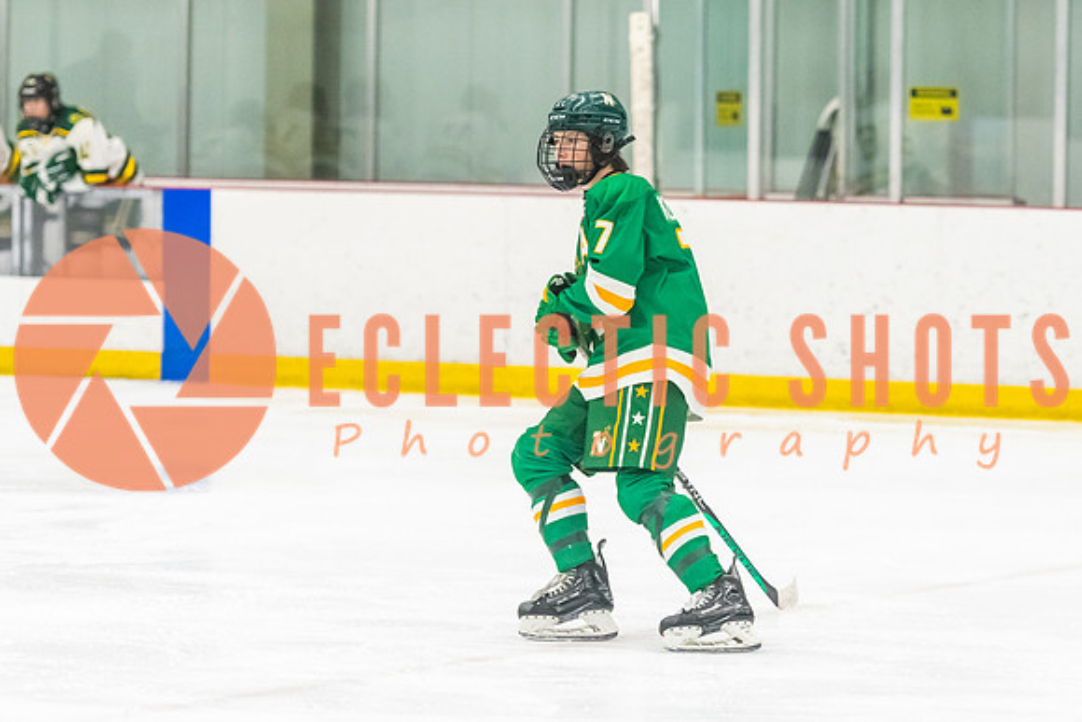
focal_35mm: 195
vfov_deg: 7.1
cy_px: 359
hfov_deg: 10.6
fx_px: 5855
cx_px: 663
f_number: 2.8
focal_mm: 130
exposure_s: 1/800
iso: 3200
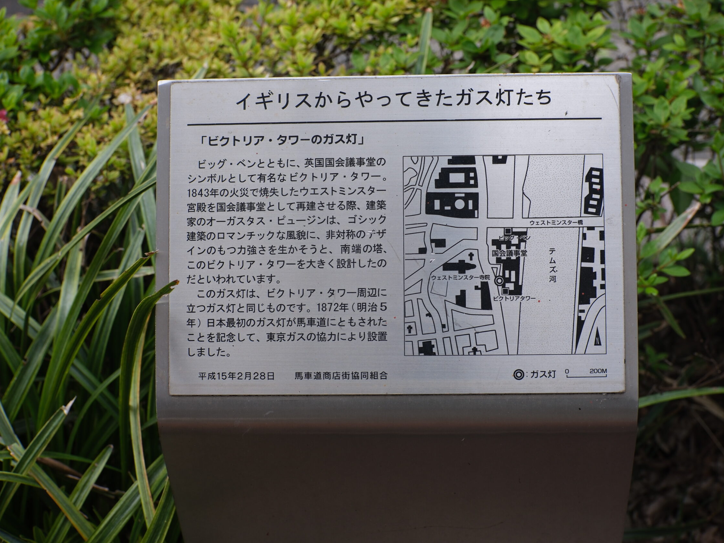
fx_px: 1213
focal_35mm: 58
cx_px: 377
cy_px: 270
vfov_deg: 25.2
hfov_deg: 33.2
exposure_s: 1/300
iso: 250
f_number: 4.5
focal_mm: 35
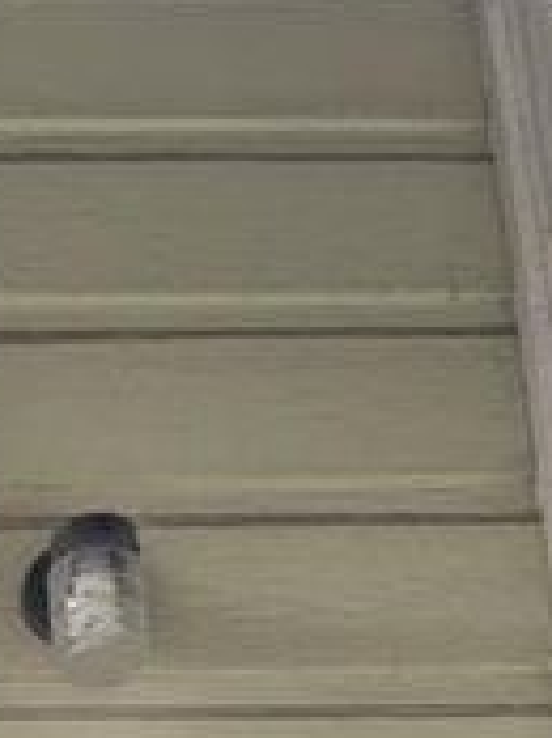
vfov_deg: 16.8
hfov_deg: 14.3
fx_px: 2046
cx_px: -293
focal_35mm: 96
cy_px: 1342
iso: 32
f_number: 1.6
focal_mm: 5.1
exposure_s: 1/556
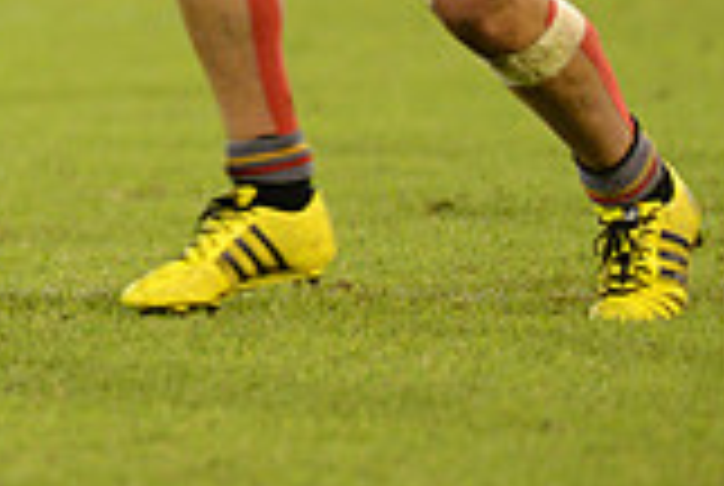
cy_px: -358
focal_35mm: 1080
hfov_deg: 1.9
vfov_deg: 1.3
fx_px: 21760
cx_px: -562
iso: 3200
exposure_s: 1/800
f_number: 2.8
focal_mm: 300
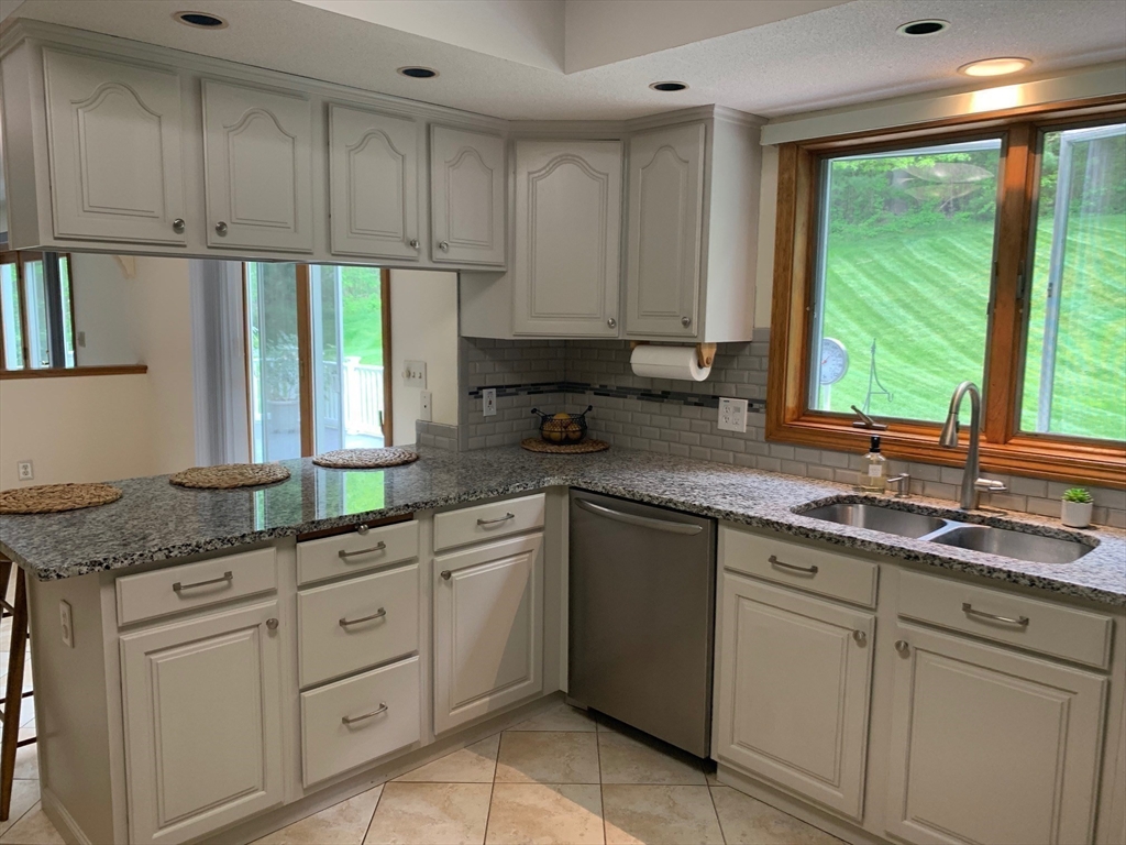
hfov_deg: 67.3
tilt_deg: -8.2
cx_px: 563
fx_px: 846
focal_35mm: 26
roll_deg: -0.9
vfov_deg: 53.1
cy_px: 422
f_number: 1.8
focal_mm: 4.25
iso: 100
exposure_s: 1/60
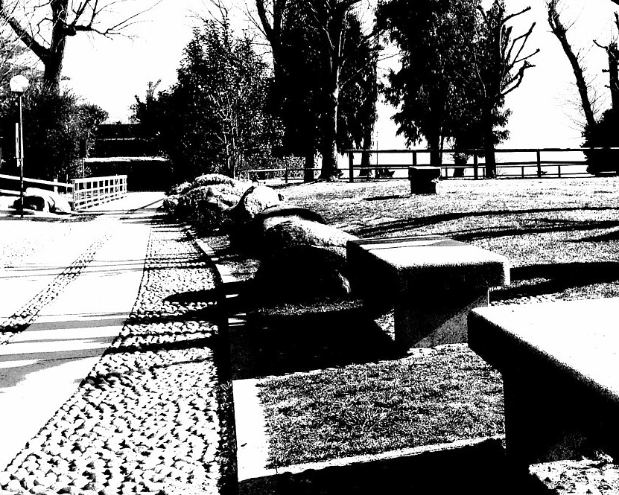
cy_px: 159
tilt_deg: +0.7
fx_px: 1136
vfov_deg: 24.5
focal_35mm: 62
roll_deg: +1.1
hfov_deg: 29.3
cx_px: 551
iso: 50
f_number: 2.4
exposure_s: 1/1153
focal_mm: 4.12
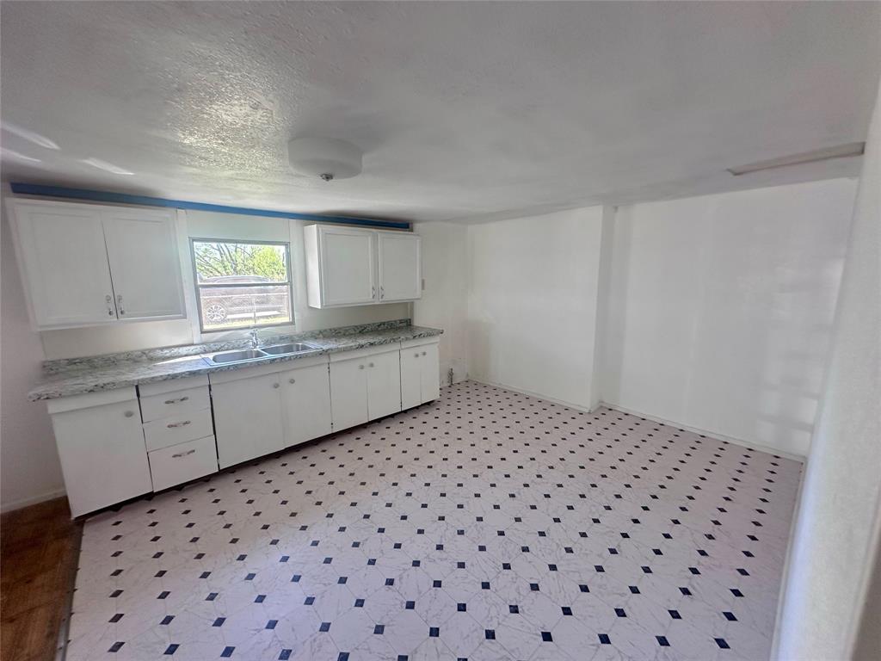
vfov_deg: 85.7
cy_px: 330
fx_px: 356
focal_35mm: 14
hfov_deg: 102.1
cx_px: 440
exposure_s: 1/99
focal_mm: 2.22
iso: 100
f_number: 2.2
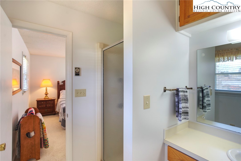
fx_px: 114
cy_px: 80
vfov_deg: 70.5
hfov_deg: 93.2
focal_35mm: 17
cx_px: 120
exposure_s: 1/20
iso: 800
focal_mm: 17
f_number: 7.1
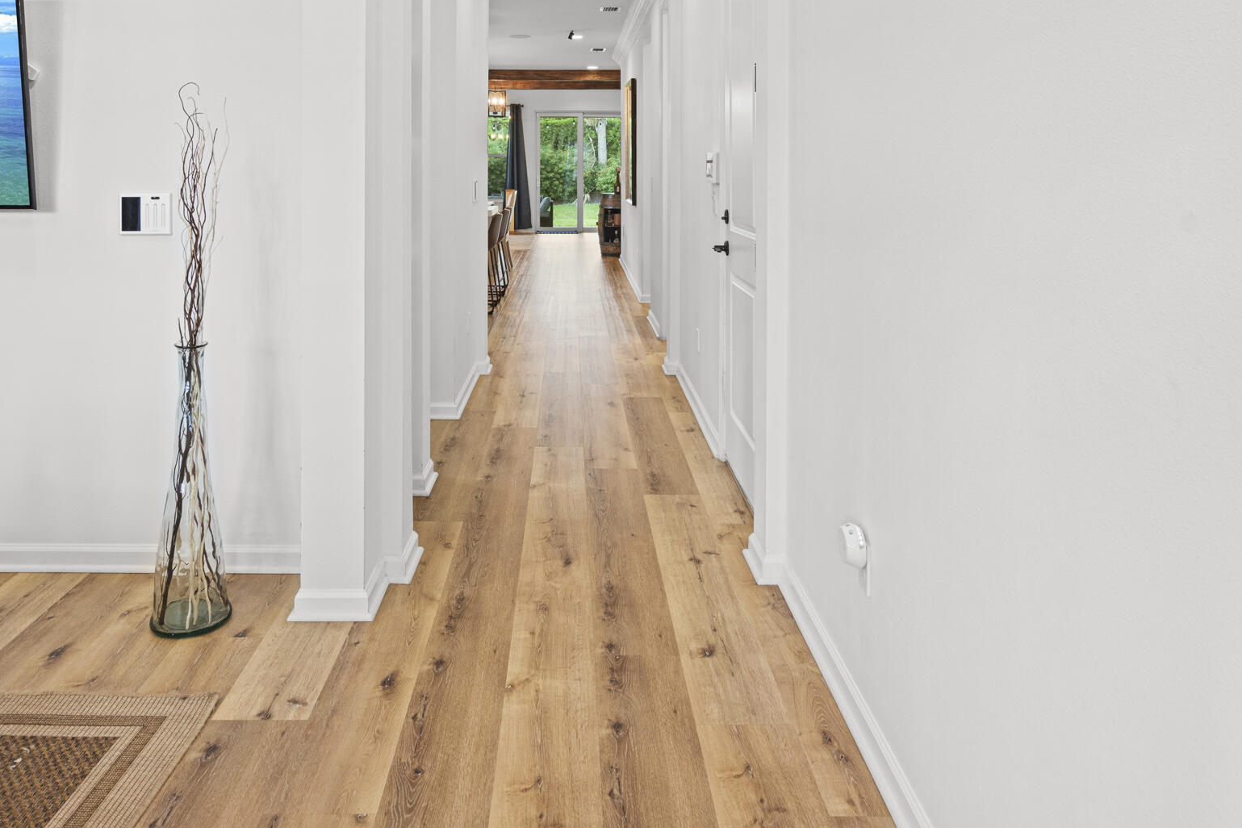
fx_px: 897
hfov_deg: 69.2
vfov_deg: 47.4
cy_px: 191
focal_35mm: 26
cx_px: 564
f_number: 8
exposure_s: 1/13
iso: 800
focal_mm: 16
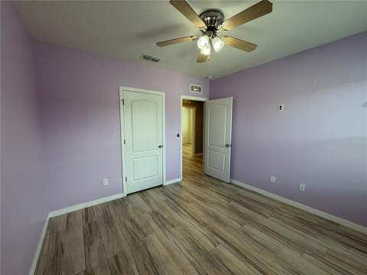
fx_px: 148
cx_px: 184
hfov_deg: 102.1
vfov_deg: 85.7
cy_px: 138
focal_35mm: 14
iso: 160
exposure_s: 1/120
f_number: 2.2
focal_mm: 2.22
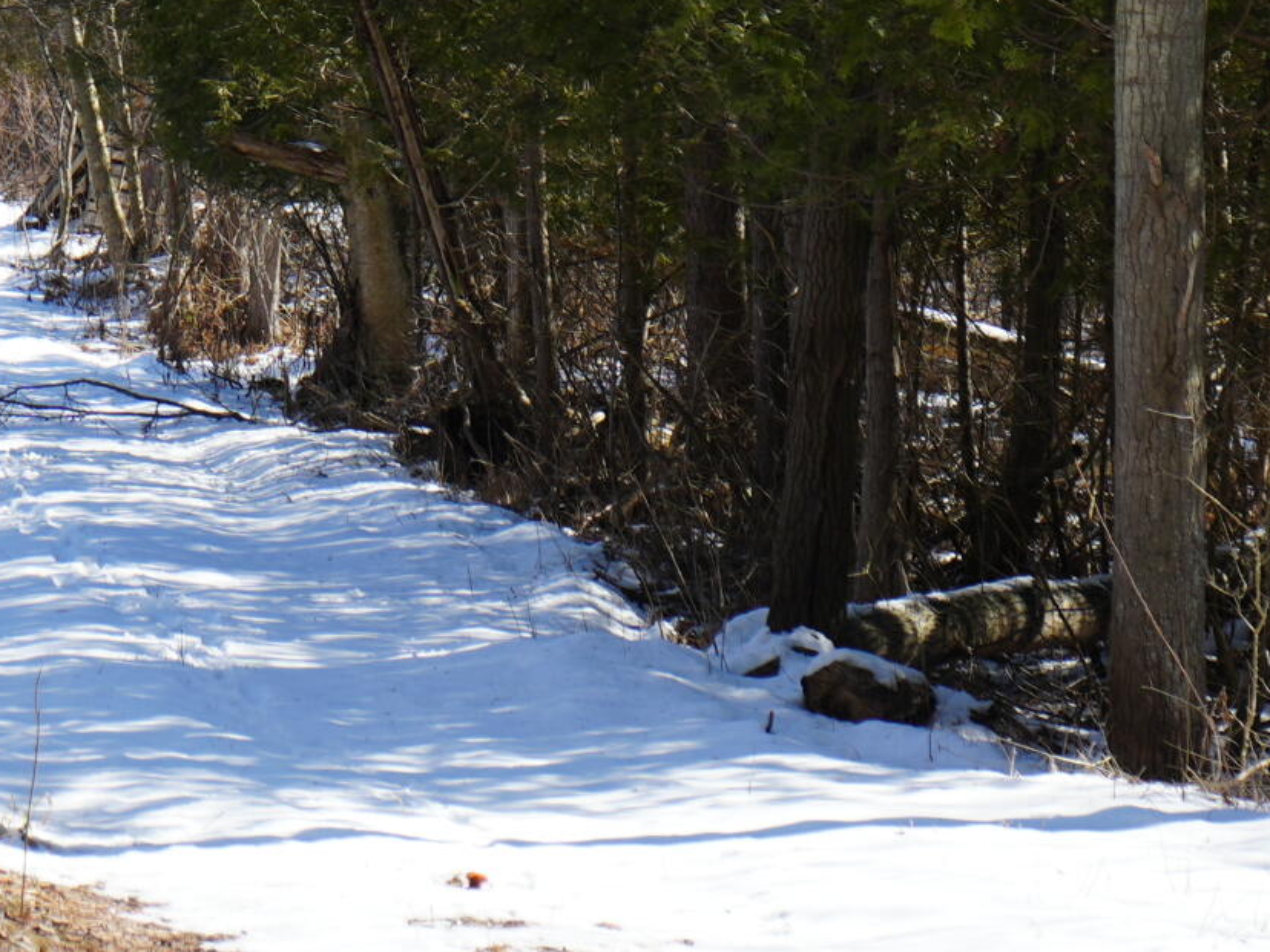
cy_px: 230
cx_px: 199
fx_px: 7411
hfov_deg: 9.8
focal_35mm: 202
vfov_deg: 7.3
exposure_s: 1/320
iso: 100
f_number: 5.6
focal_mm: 58
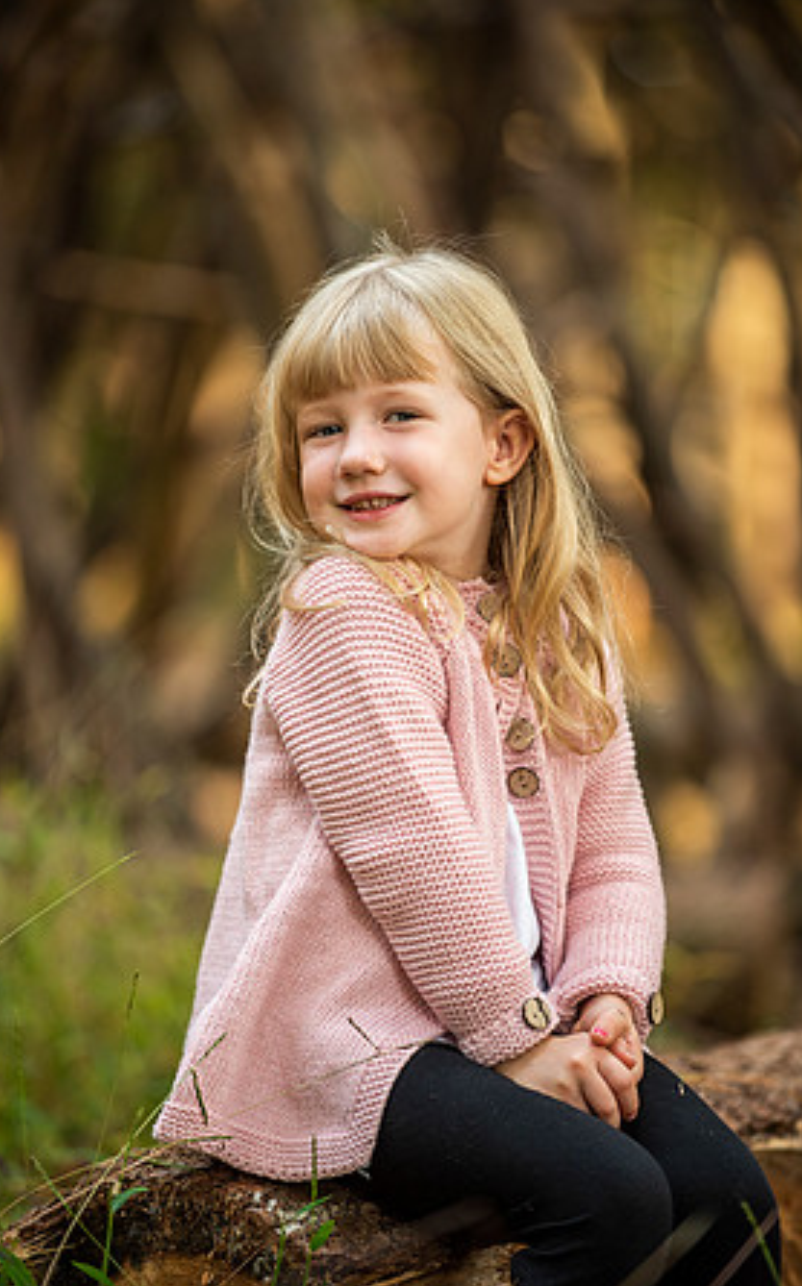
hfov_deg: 7.5
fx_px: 6132
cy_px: 643
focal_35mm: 175
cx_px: 389
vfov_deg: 12.0
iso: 250
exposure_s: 1/100
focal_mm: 170
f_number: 2.8
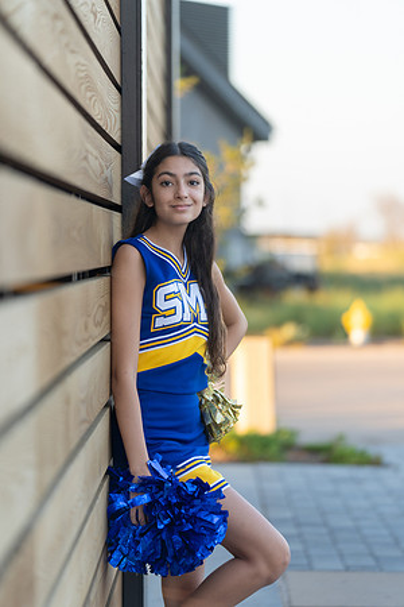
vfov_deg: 16.7
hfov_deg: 11.1
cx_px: 202
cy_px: 304
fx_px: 2070
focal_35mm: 123
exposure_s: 1/320
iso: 250
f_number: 2.8
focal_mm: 123
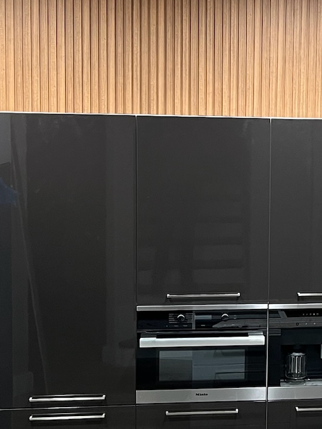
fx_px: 905
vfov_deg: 26.7
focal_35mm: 73
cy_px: 204
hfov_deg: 19.7
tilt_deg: -6.7
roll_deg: -1.6
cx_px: 311
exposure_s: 1/60
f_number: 1.5
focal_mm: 5.7
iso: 160
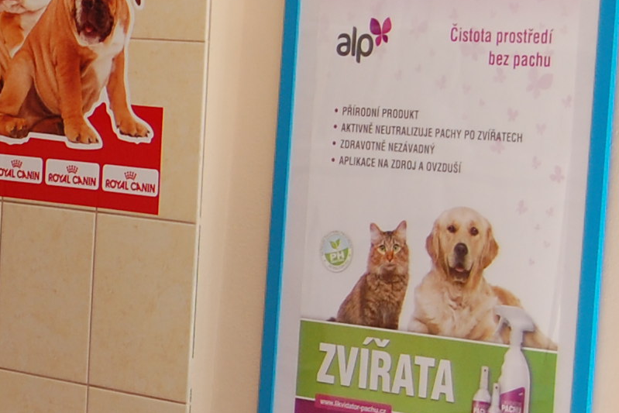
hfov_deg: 12.2
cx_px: -410
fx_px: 2717
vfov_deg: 8.7
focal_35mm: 158
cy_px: 205
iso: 400
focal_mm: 28
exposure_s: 1/100
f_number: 5
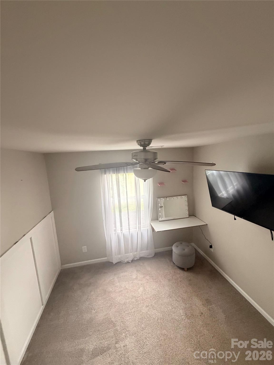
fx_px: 148
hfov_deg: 85.7
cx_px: 137
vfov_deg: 102.1
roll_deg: +3.0
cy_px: 182
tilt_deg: -8.2
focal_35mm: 14
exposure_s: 1/60
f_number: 2.2
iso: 500
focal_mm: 2.22
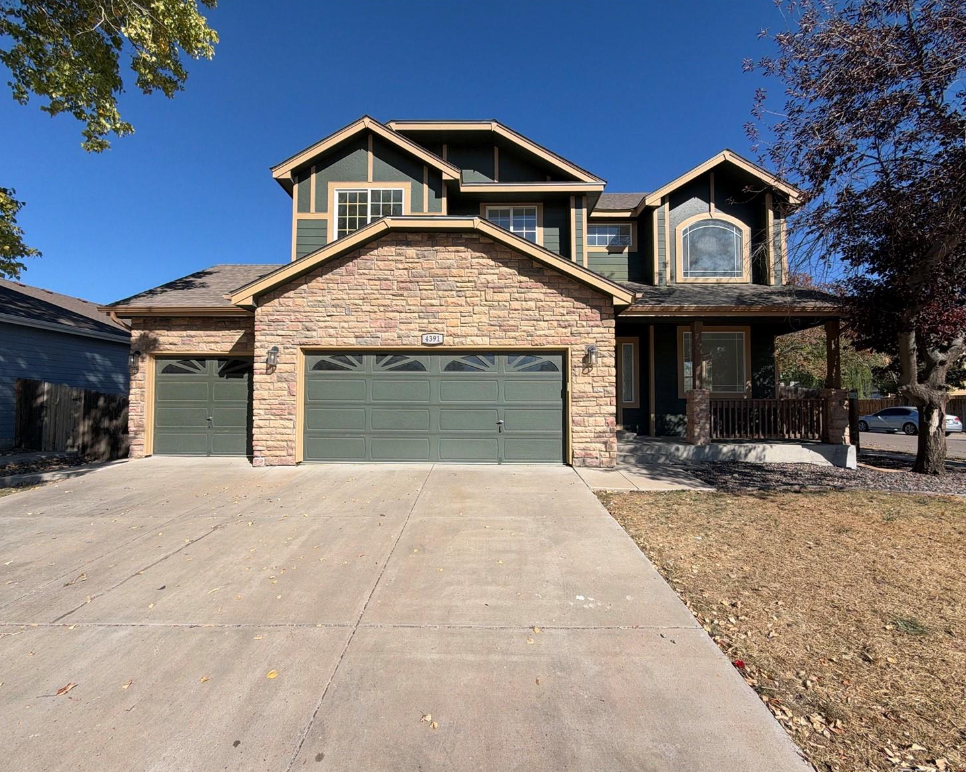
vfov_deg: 84.0
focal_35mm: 15
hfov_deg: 96.8
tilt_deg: +2.2
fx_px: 429
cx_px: 478
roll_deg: -0.7
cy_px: 393
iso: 40
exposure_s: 1/717
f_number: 2.2
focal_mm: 2.22
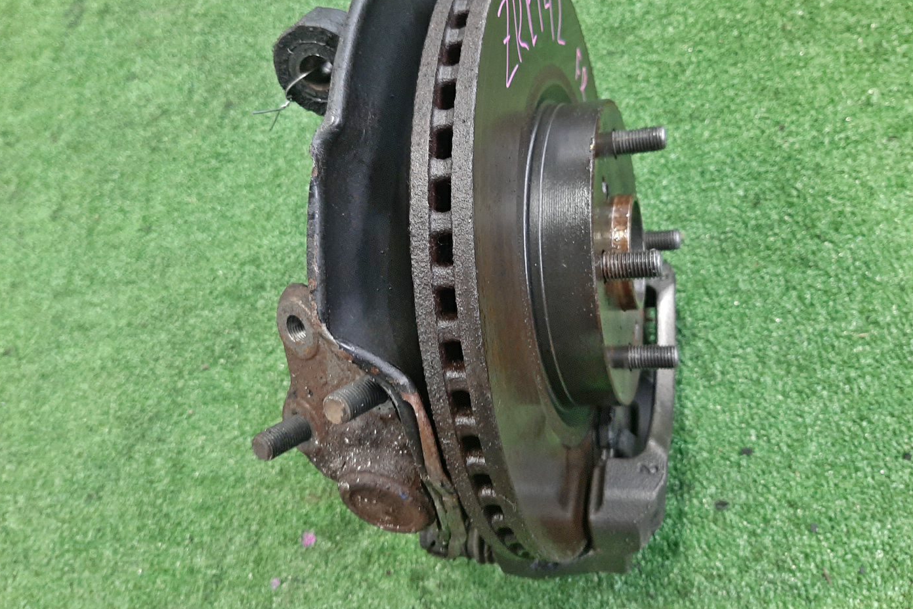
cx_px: 454
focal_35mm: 28
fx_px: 710
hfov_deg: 65.5
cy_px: 284
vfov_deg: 46.4
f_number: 1.7
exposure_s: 1/25
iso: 206
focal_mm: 3.93
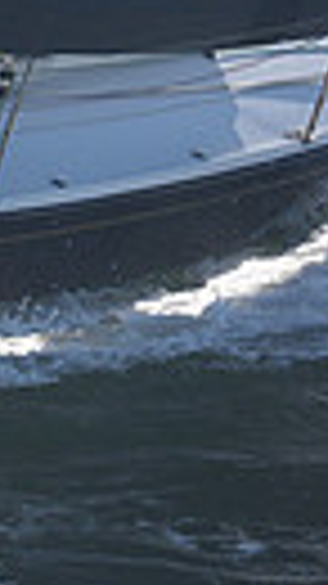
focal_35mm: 327
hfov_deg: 3.5
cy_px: -232
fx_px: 5063
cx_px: -939
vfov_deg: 6.5
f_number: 4.5
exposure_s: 1/1000
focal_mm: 70
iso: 250
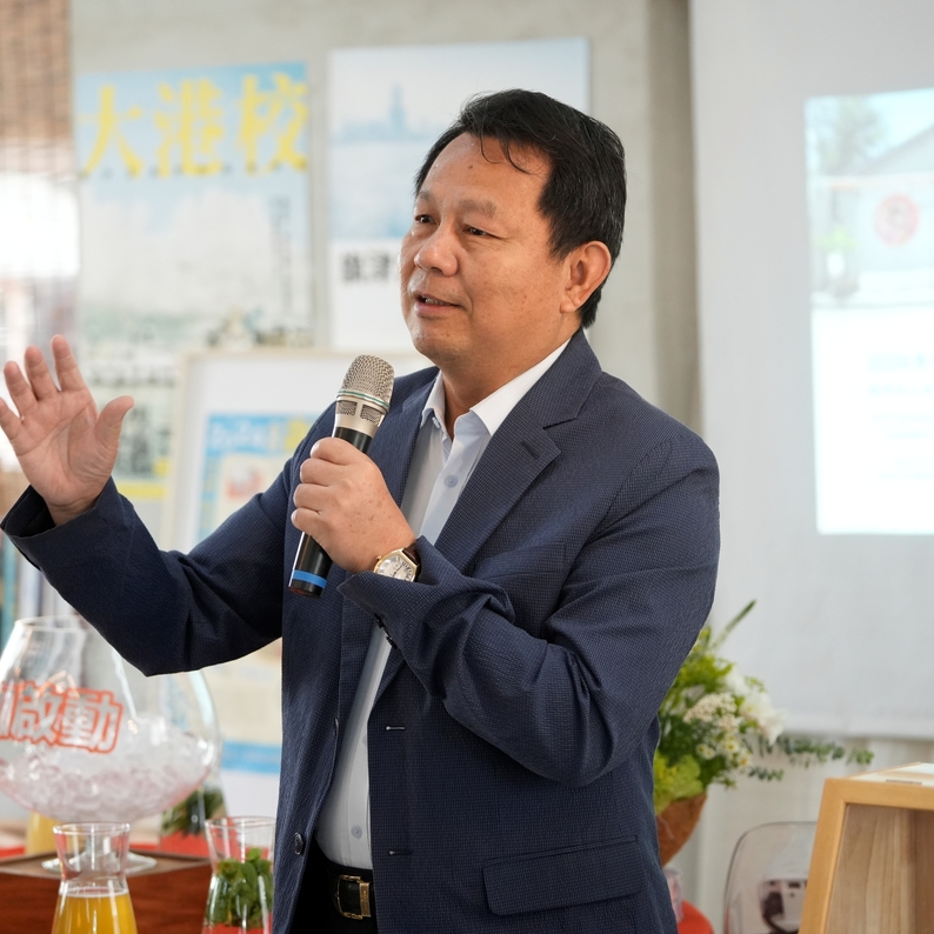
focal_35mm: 131
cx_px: 353
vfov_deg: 13.3
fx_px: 3999
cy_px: 465
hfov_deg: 13.3
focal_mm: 102
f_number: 4
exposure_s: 1/320
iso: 2500
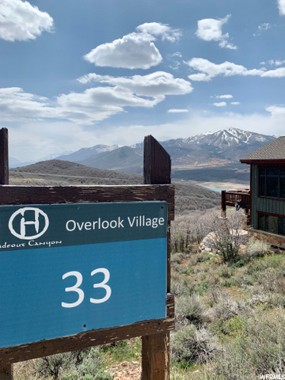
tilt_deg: -3.3
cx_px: 142
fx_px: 285
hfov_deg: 53.1
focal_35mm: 26
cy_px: 190
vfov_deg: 67.3
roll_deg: -0.8
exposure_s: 1/4673
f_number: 1.8
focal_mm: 4.25
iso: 25
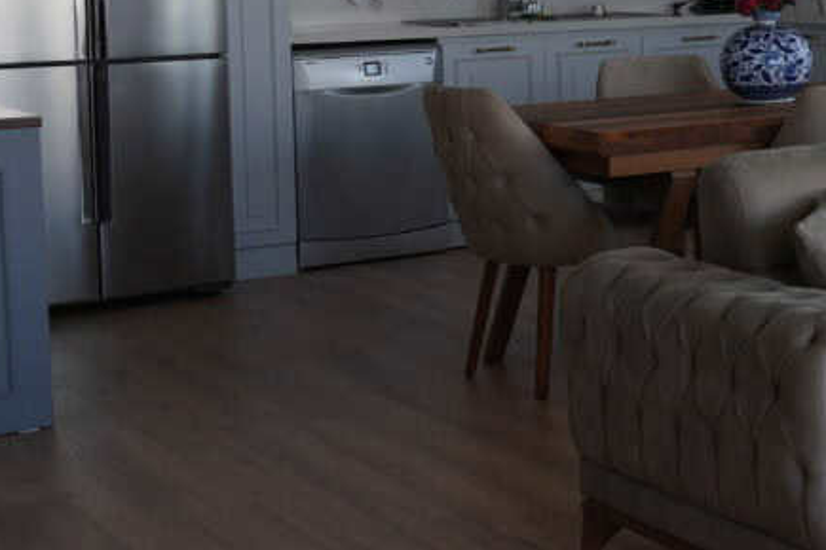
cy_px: 26
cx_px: 1267
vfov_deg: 16.8
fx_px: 1835
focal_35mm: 80
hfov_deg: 21.1
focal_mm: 17
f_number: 4
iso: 125
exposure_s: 1/60
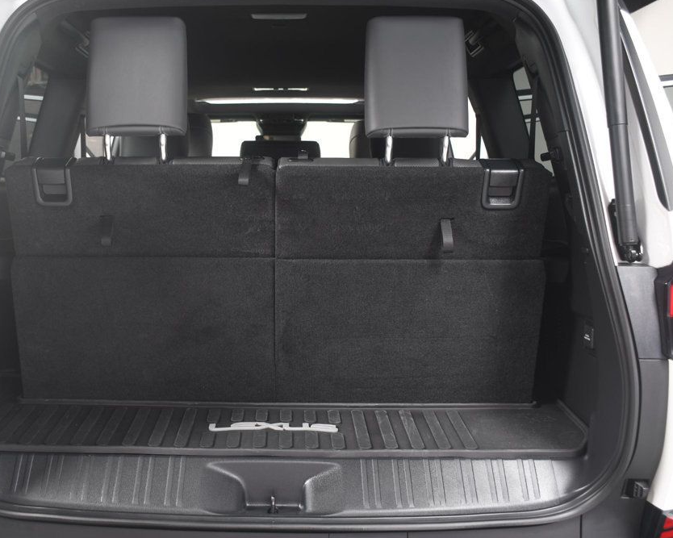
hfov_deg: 47.6
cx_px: 264
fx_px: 757
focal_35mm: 38
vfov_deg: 39.2
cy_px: 272
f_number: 3.5
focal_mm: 22
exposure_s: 1/160
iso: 100
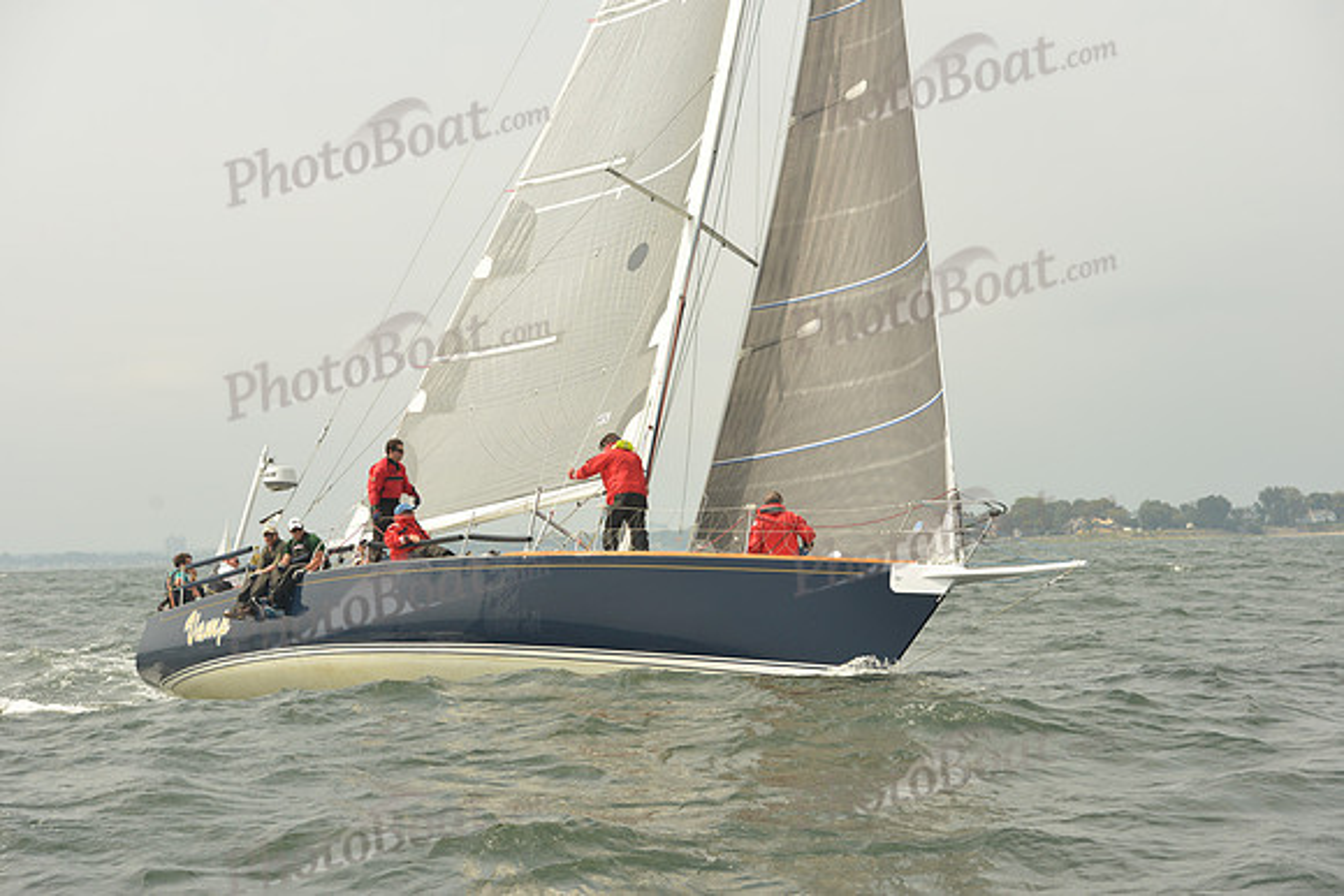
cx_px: 672
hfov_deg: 28.8
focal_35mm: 70
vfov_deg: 19.5
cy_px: 448
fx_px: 2614
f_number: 8
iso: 320
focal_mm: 70
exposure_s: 1/1250
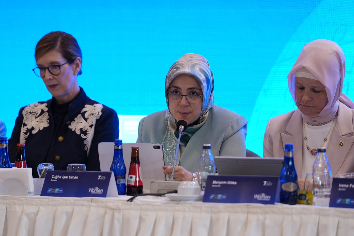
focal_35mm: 200
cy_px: 118
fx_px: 1966
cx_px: 177
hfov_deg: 10.3
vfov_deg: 6.9
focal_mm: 200
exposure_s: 1/200
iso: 1600
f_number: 2.8
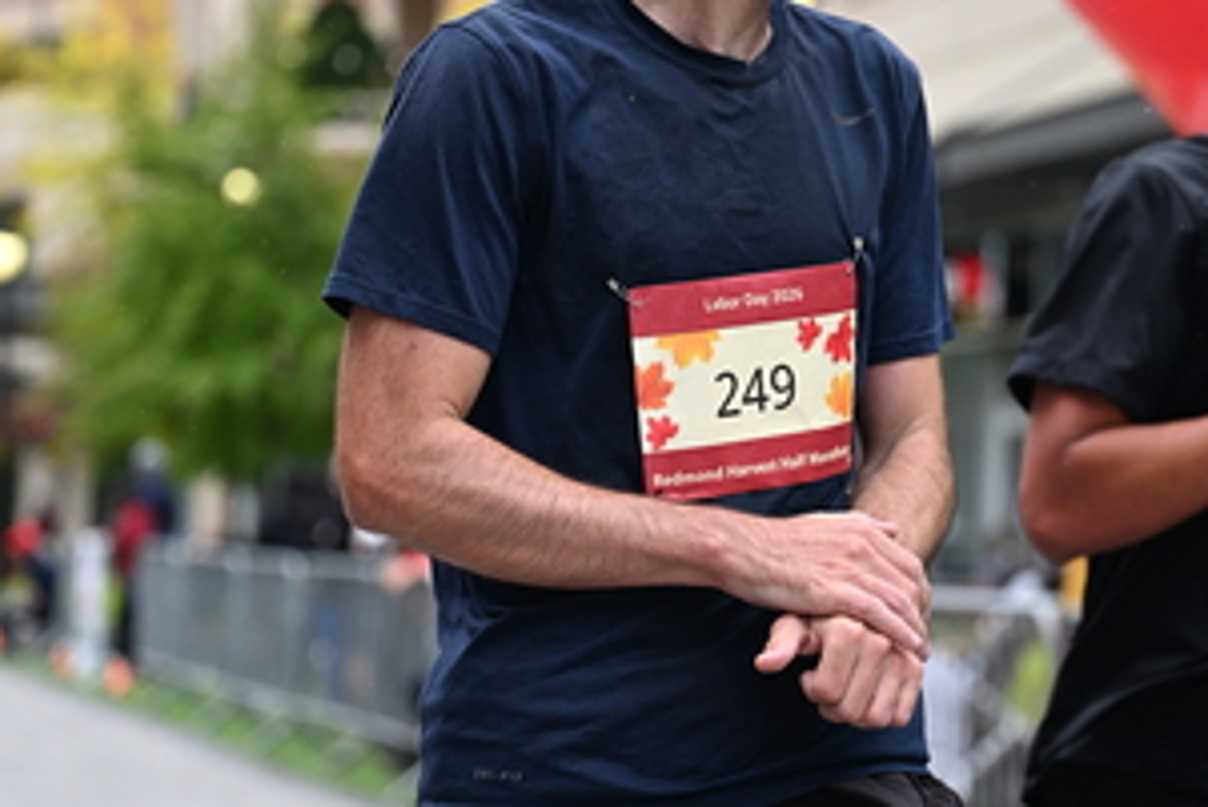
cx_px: 632
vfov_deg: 10.7
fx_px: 4297
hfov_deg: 16.0
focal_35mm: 128
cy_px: 470
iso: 1250
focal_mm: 70
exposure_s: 1/2500
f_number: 2.8
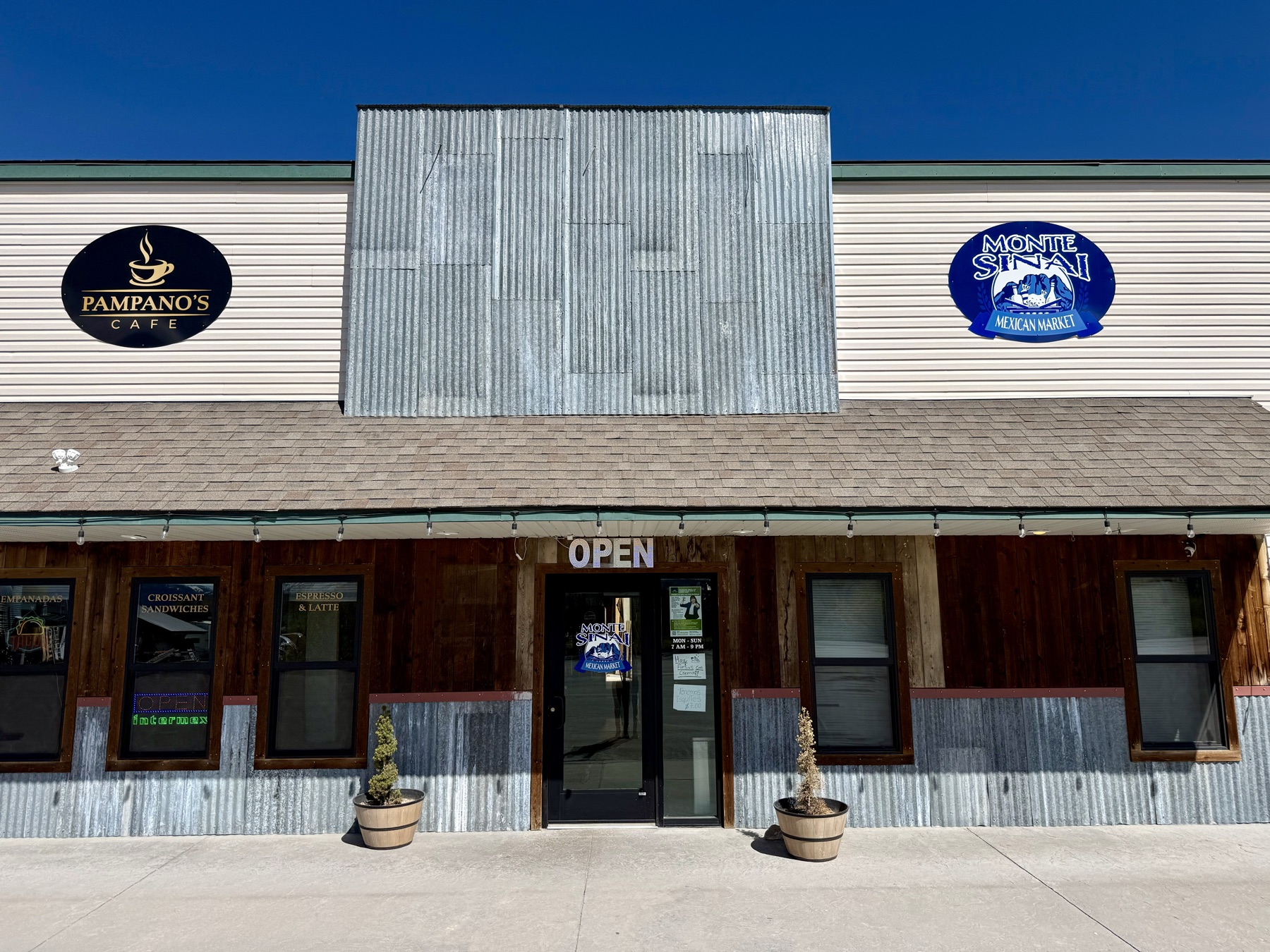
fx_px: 881
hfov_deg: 71.6
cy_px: 476
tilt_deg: +10.0
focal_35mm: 24
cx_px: 635
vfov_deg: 56.8
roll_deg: +1.1
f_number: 1.78
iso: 80
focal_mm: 6.76
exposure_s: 1/8130
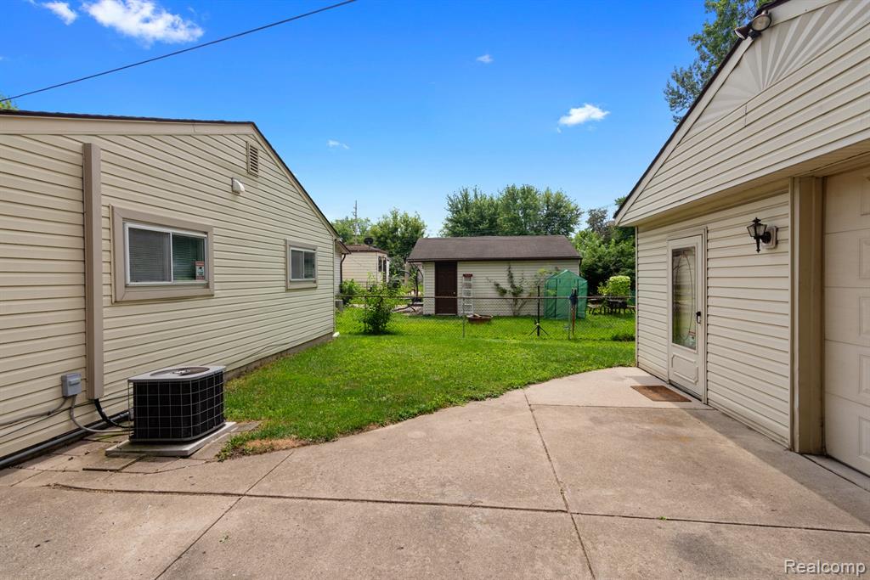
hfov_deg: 93.3
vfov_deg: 70.5
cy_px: 290
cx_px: 435
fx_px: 411
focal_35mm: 17
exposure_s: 1/800
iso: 400
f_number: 8
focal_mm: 17
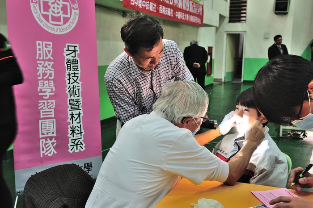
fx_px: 365
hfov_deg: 46.4
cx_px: 156
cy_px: 104
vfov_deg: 31.9
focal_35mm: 42
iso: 1250
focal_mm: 42
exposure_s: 1/30
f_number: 6.3
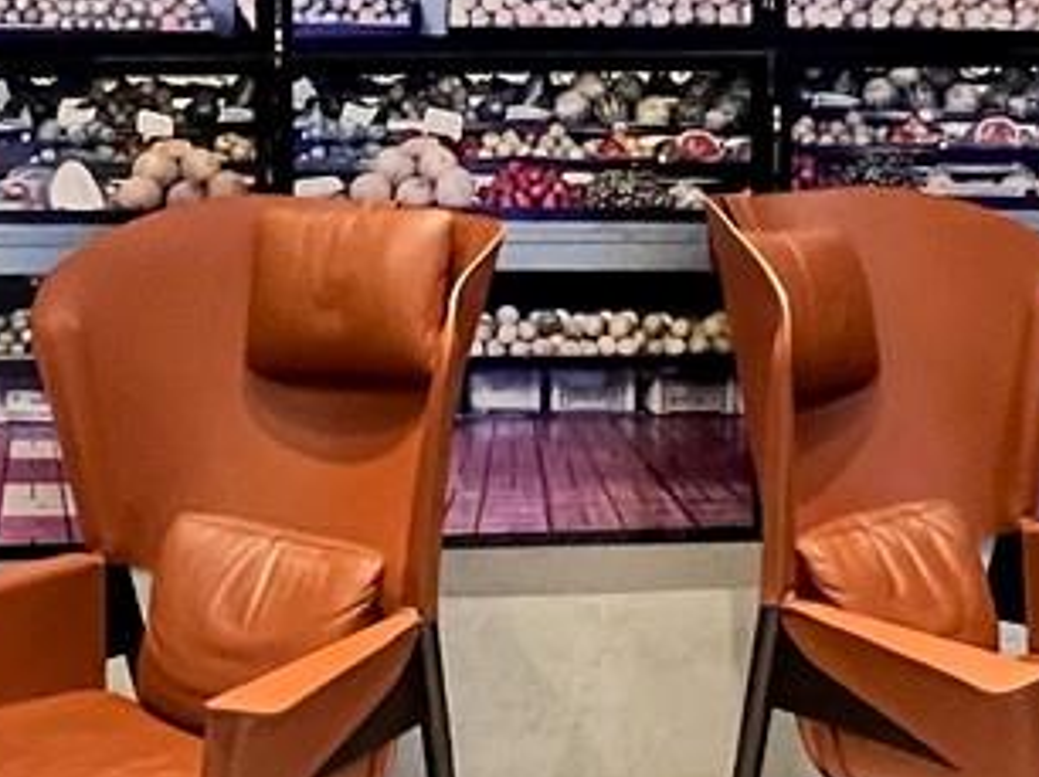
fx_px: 2039
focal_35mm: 68
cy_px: 61
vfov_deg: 21.1
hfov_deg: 28.6
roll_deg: +0.6
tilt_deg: -1.5
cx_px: 547
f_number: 1.8
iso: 640
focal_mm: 1.57
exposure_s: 1/60
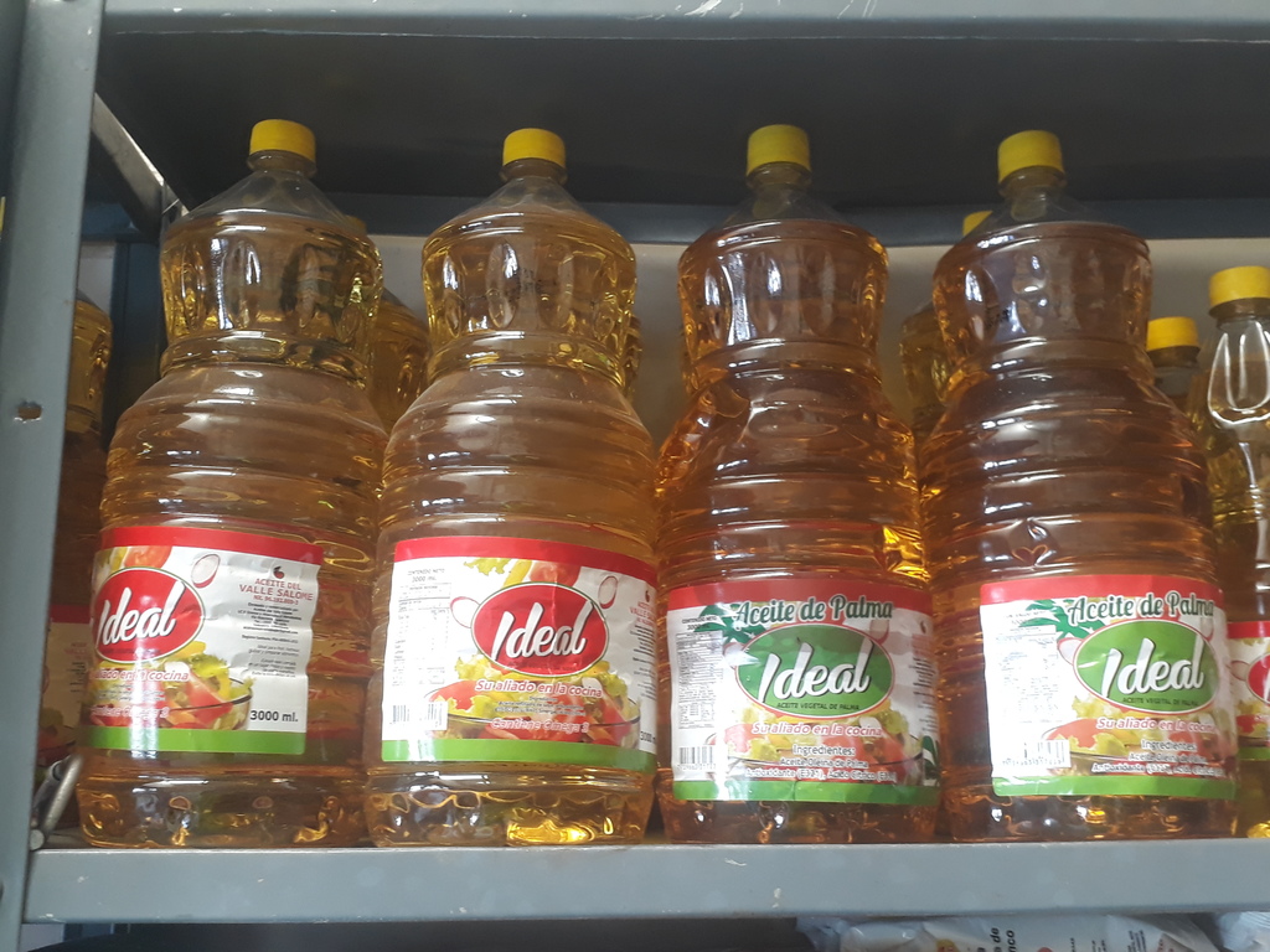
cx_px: 635
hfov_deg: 65.3
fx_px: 991
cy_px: 476
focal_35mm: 27
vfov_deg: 51.4
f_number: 1.9
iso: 100
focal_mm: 3.6
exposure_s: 1/30
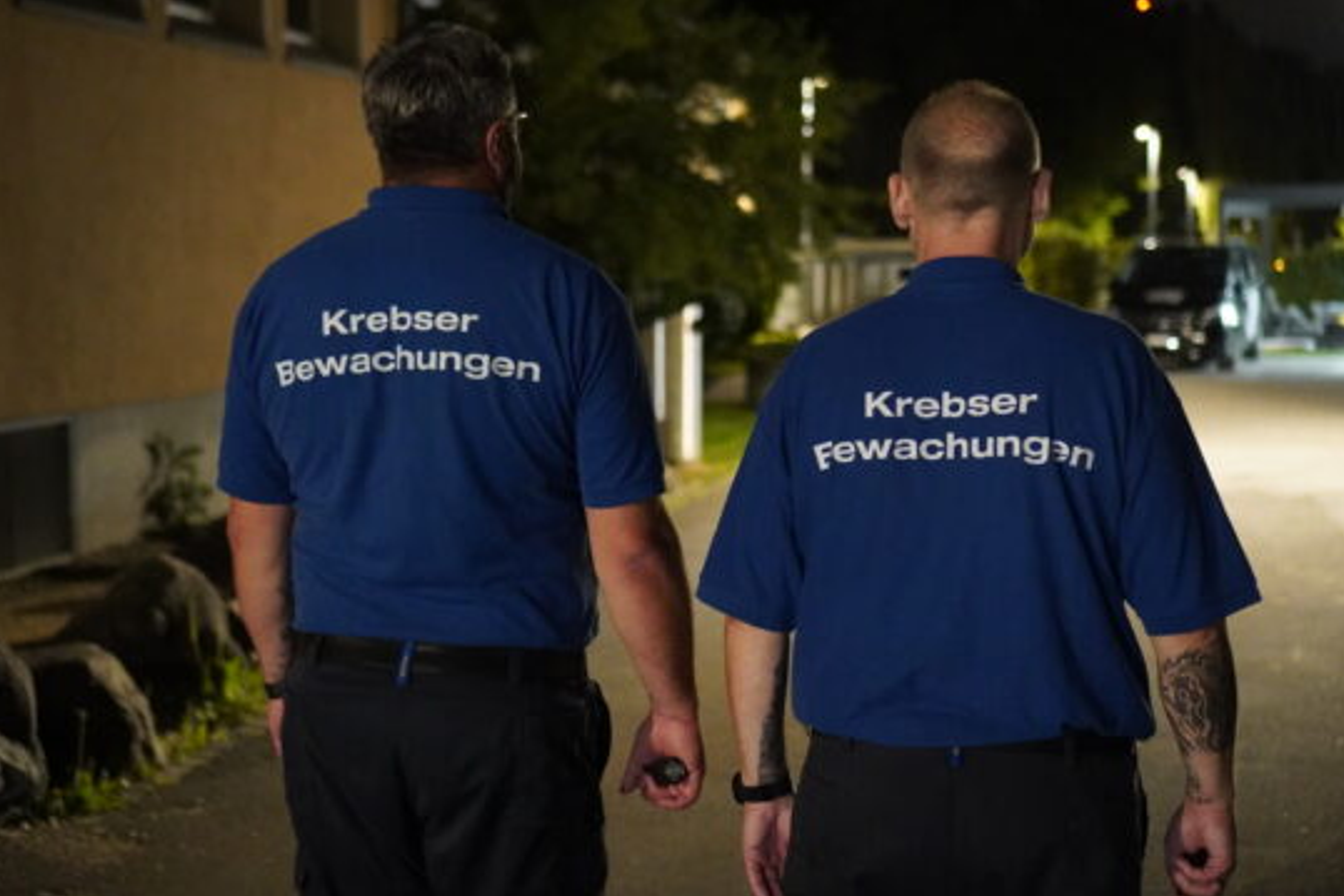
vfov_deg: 23.2
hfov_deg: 34.2
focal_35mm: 59
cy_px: 417
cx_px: 655
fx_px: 2187
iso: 6400
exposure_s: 1/15
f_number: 2
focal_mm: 35
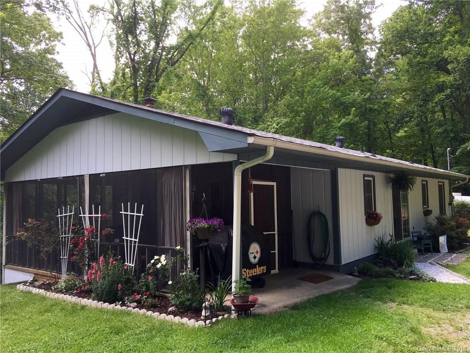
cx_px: 235
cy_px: 176
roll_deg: +1.3
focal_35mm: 29
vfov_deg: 48.2
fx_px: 394
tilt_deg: +4.2
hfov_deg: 61.7
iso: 25
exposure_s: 1/221
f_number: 2.2
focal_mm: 4.15
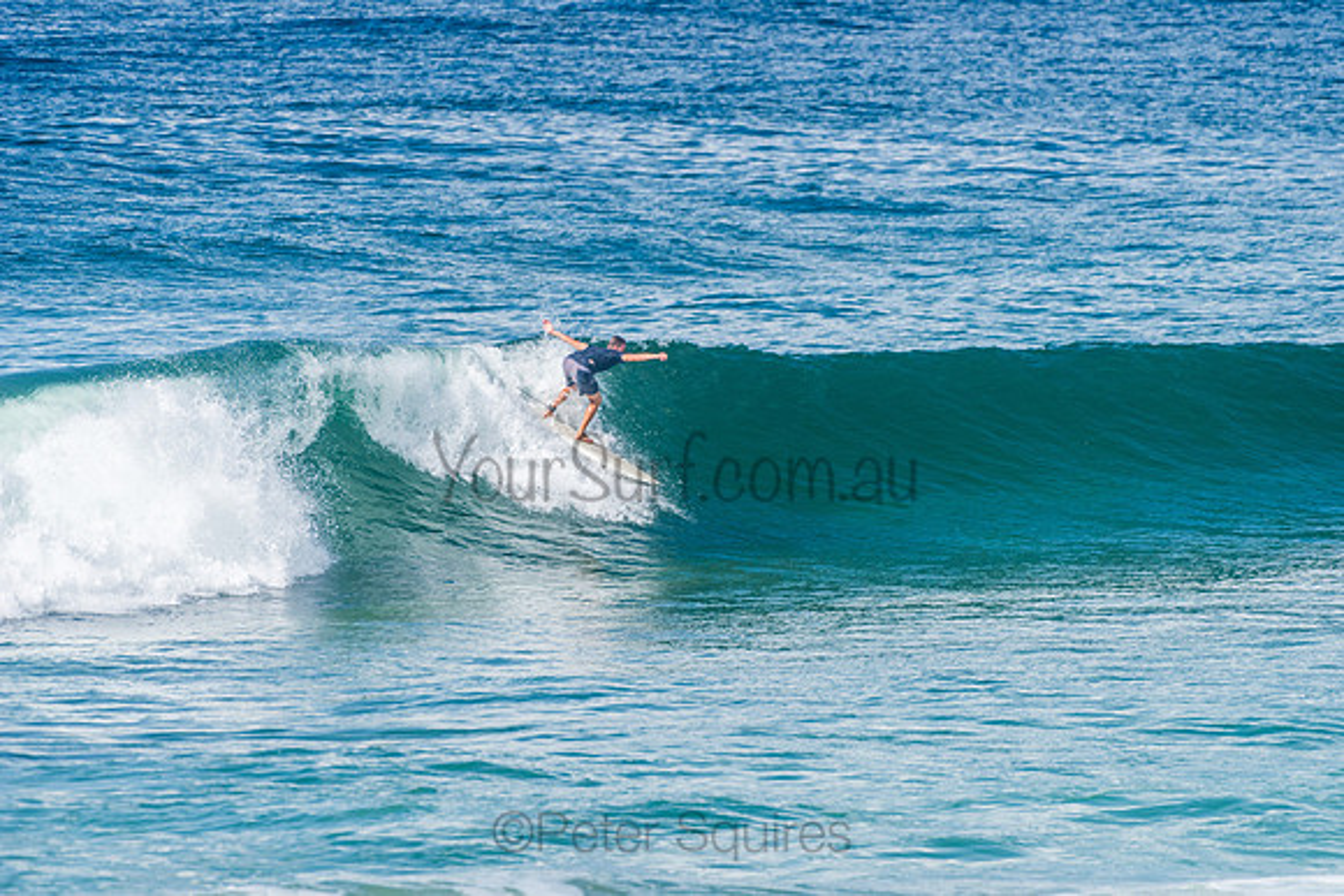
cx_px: 672
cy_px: 448
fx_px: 18670
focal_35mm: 500
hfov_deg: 4.1
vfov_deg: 2.8
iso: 250
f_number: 5.6
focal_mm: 500
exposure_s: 1/2000
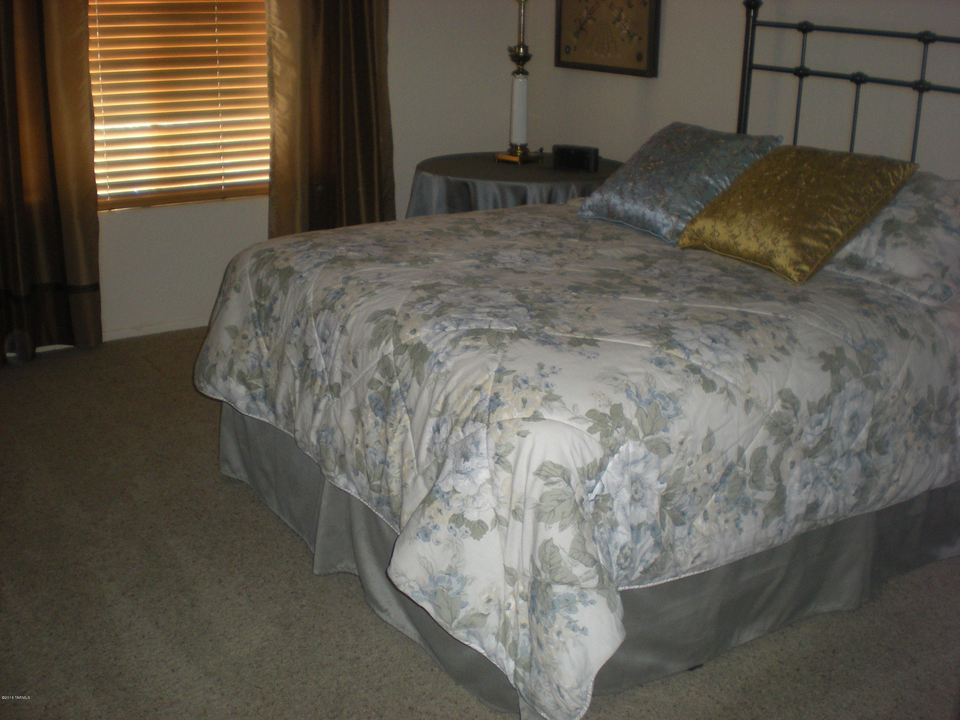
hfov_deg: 49.0
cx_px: 480
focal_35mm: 38
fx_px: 1054
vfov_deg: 37.7
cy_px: 360
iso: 166
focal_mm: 6.3
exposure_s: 1/60
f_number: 3.1
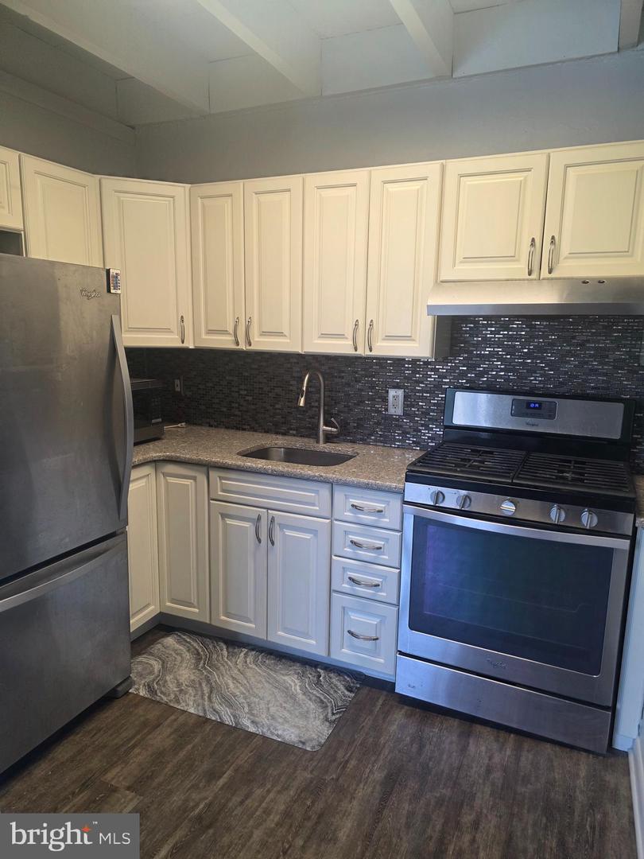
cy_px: 430
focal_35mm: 23
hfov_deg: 58.9
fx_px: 571
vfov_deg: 73.9
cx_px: 322
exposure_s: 1/120
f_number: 1.7
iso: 160
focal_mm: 6.3
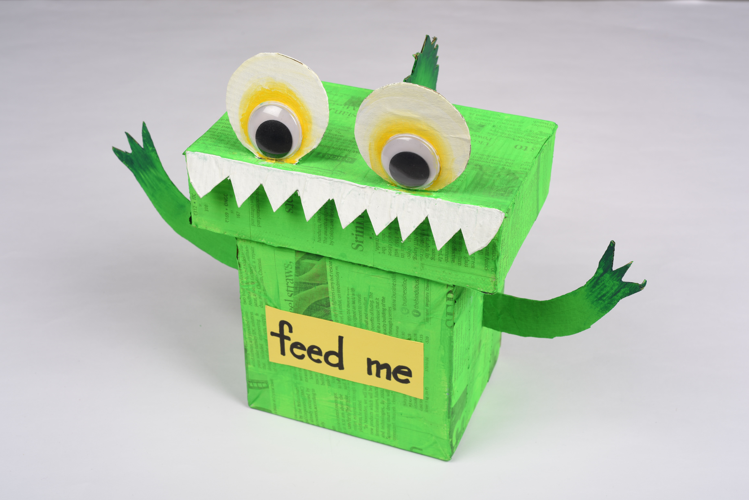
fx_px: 1041
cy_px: 250
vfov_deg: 27.0
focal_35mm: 50
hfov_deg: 39.6
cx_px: 374
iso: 80
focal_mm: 50
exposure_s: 1/160
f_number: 11
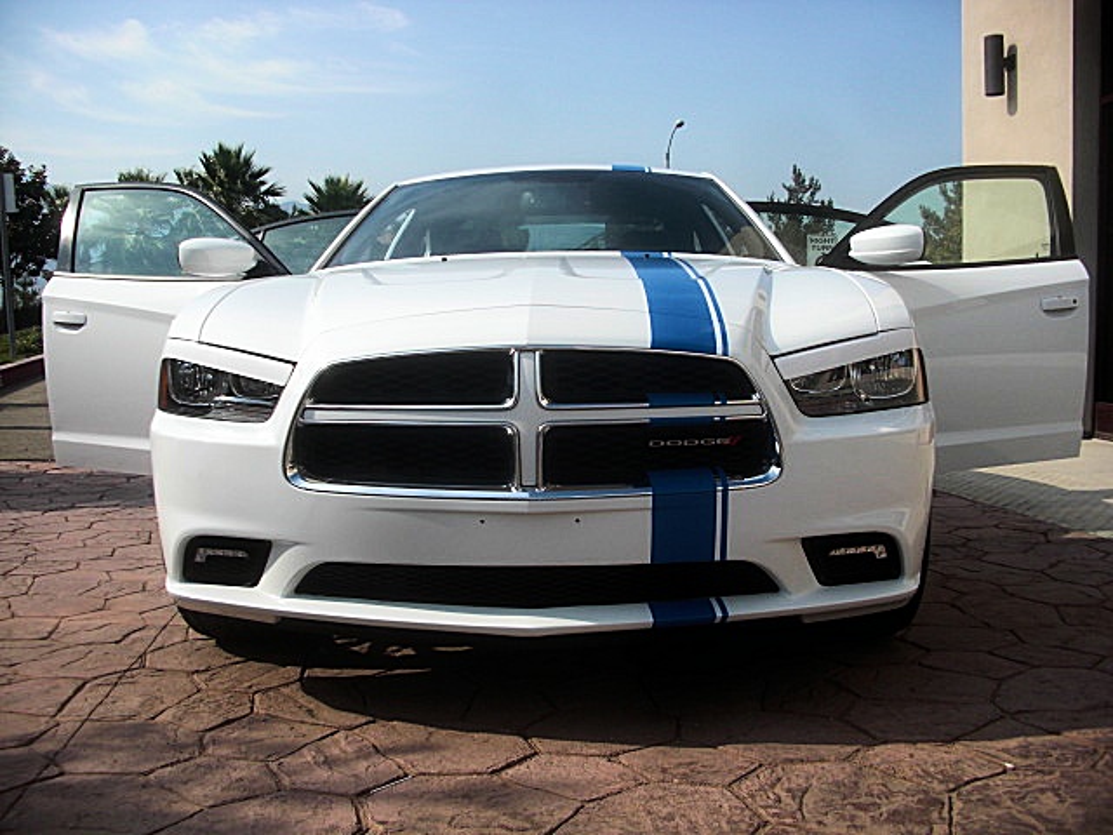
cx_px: 556
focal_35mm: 36
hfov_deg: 51.4
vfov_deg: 39.7
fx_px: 1157
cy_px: 418
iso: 50
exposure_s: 1/1000
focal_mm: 6.3
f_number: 2.8
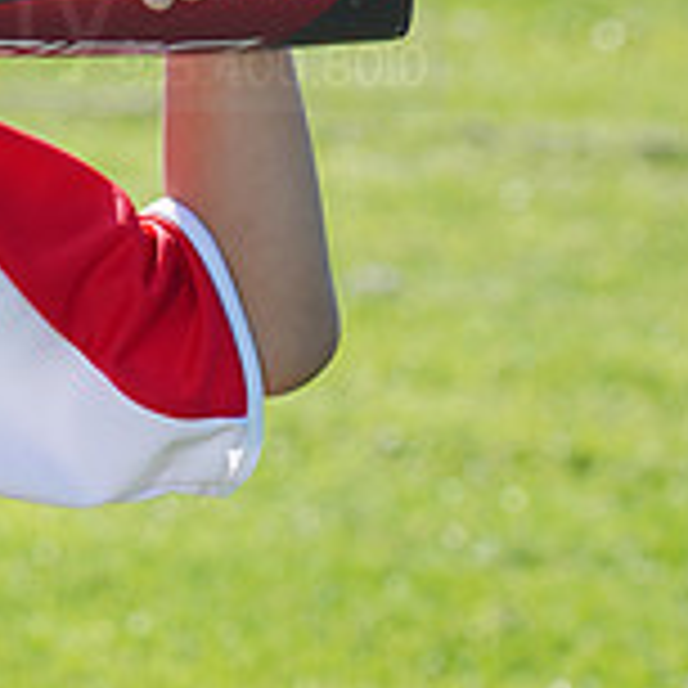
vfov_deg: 3.0
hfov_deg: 3.0
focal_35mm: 586
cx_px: -427
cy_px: -20
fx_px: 13177
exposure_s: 1/200
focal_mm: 182
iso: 200
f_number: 10
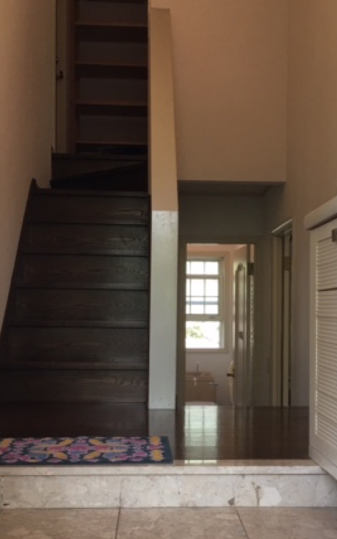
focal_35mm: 46
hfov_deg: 28.0
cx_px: 190
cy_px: 319
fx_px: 676
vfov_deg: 43.3
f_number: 2.2
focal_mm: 4.15
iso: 25
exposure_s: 1/30
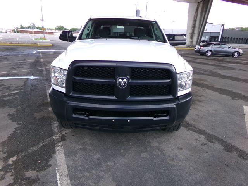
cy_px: 93
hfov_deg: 71.6
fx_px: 172
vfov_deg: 56.8
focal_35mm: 24
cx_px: 124
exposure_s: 1/60
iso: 348
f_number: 11.07
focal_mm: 4.3
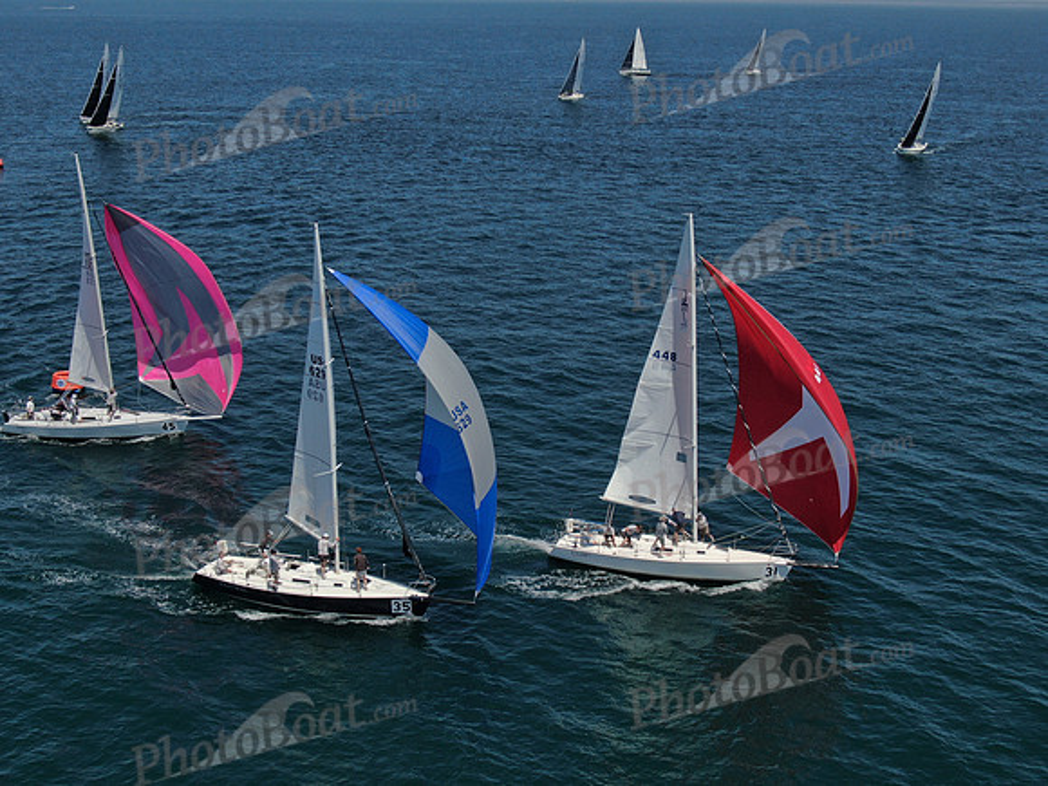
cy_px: 393
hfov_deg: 39.7
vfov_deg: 30.3
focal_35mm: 48
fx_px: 1453
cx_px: 524
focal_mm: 8.6
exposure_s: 1/1600
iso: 100
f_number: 3.8
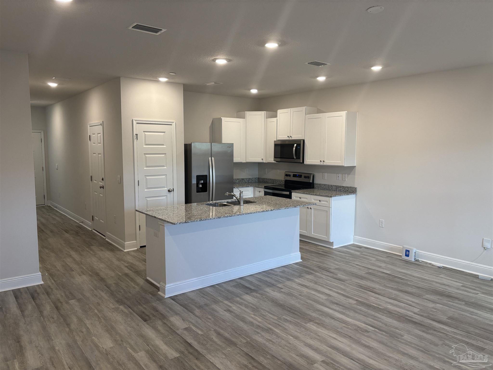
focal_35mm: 26
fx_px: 370
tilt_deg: -6.2
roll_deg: -0.5
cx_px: 246
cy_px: 185
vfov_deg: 53.1
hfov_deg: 67.3
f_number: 1.6
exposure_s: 1/120
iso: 125
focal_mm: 5.96
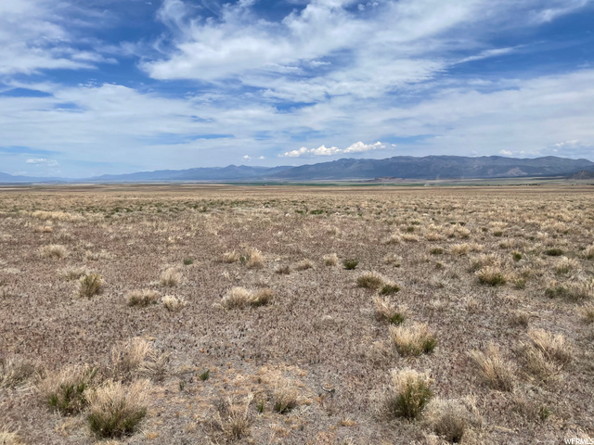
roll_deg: -0.4
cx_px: 297
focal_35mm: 26
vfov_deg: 53.1
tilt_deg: -5.1
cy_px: 222
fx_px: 446
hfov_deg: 67.3
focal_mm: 4.2
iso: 32
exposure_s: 1/8403
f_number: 1.6
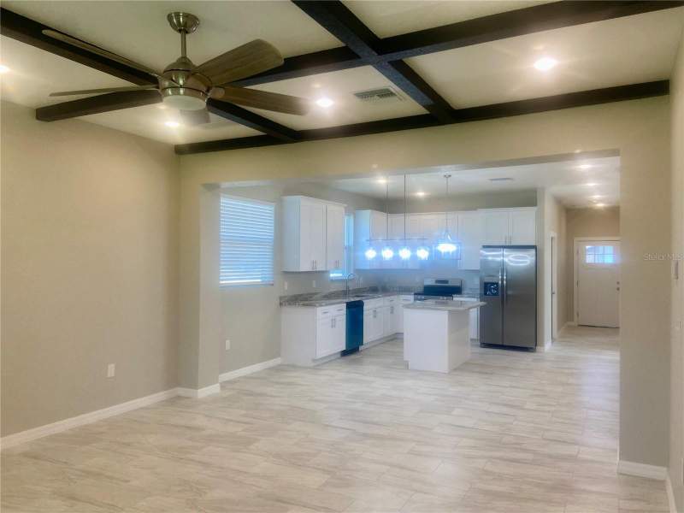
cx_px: 342
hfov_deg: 67.3
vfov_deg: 53.1
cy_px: 256
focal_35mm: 26
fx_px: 514
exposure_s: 1/120
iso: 80
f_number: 1.8
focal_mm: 4.25
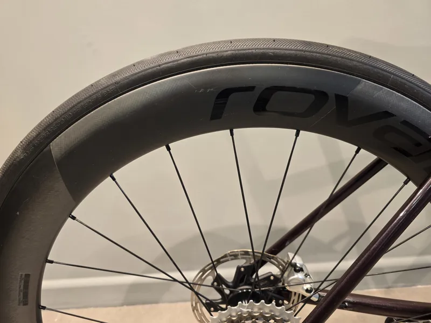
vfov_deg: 58.9
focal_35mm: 23
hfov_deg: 73.9
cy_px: 162
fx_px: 286
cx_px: 216
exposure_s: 1/50
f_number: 1.7
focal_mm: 6.3
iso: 160
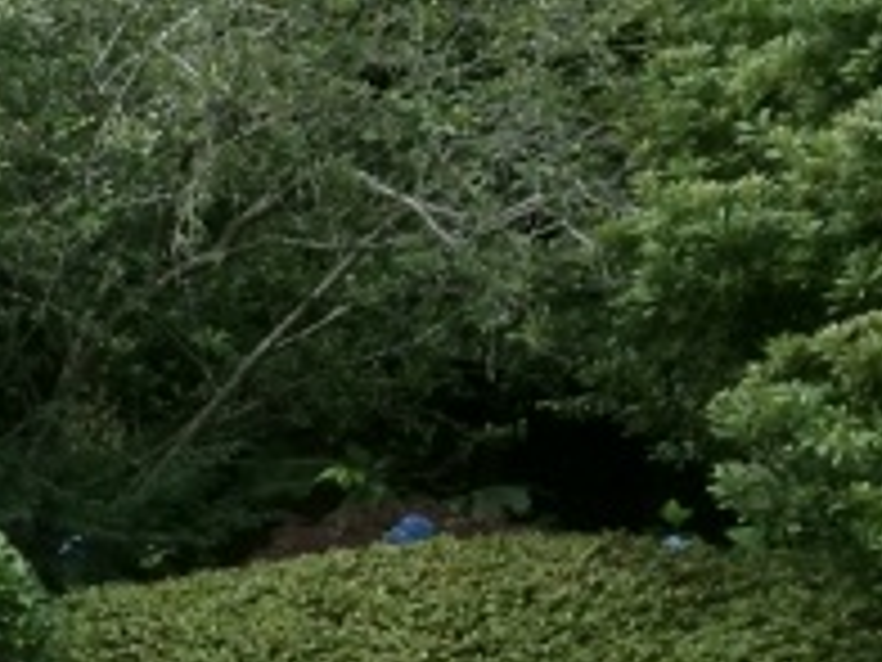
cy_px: 572
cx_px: -1346
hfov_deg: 9.4
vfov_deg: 8.1
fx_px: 4663
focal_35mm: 183
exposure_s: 1/336
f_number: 2.4
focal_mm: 4.28
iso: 64
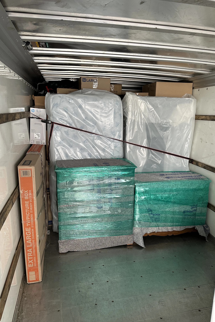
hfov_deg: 51.2
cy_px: 161
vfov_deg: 71.5
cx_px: 117
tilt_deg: -15.1
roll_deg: -2.1
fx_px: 224
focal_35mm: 25
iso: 250
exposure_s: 1/96
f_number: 1.78
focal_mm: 6.86
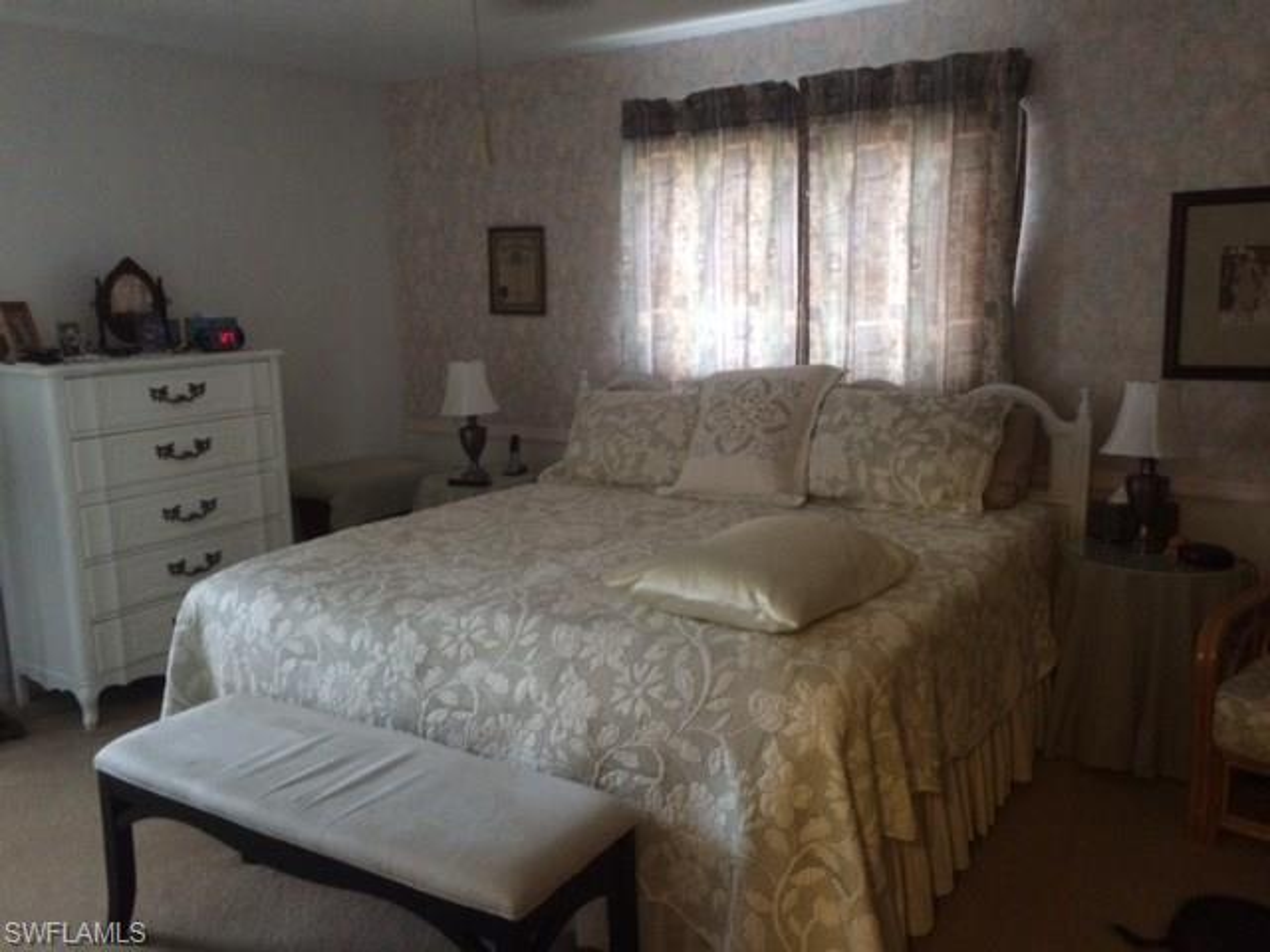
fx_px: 1064
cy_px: 476
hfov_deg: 61.7
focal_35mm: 29
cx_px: 635
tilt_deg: -10.2
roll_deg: +1.5
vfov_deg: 48.2
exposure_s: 1/17
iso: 320
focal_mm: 4.15
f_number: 2.2
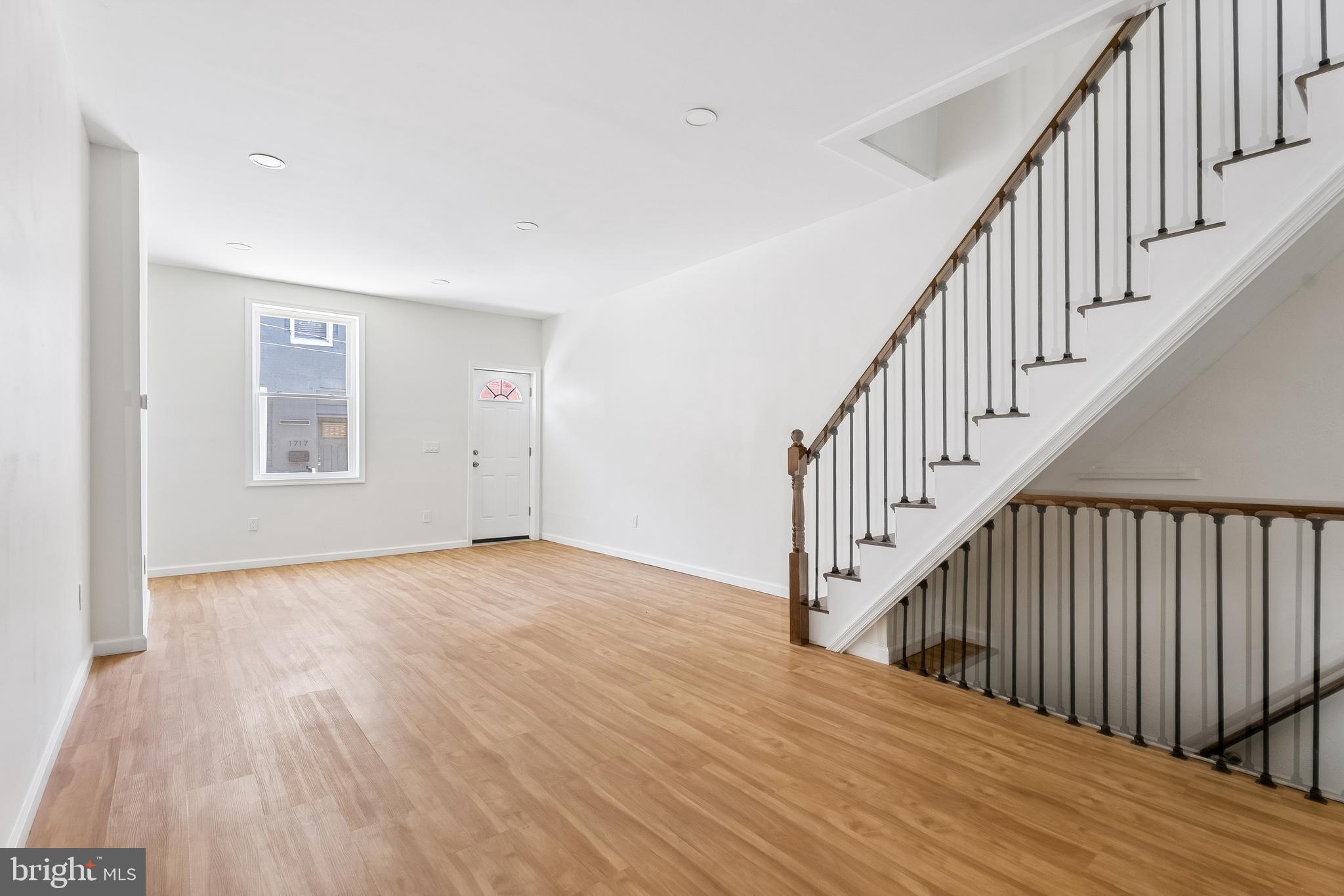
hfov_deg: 96.7
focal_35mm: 16
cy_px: 448
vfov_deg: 73.7
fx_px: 597
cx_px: 672
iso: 400
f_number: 8
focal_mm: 16
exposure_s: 1/15
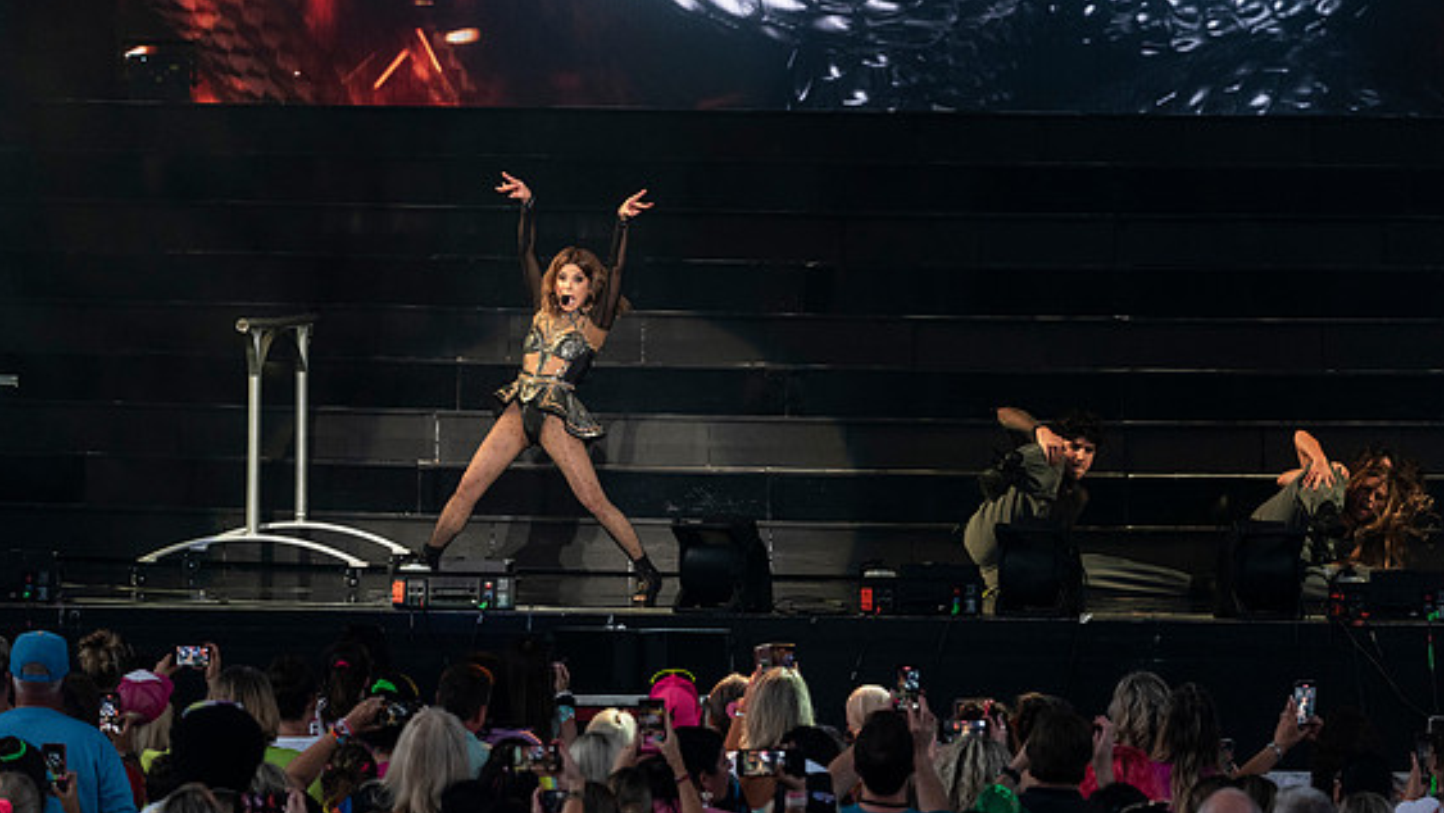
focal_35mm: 259
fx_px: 9919
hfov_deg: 8.3
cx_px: 728
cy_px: 422
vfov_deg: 4.7
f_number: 5.3
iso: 2000
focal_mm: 240
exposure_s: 1/800
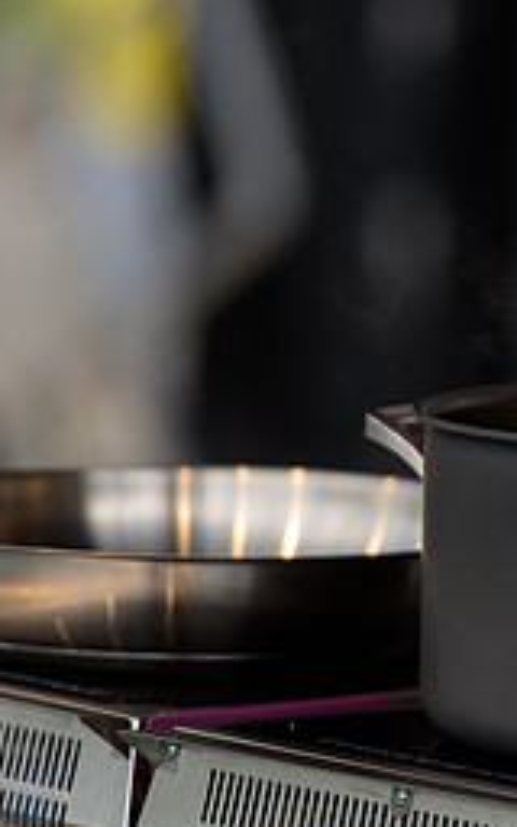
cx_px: 808
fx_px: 9108
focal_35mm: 404
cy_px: 309
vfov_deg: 5.2
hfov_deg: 3.2
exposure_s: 1/2000
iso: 250
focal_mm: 175
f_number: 3.2
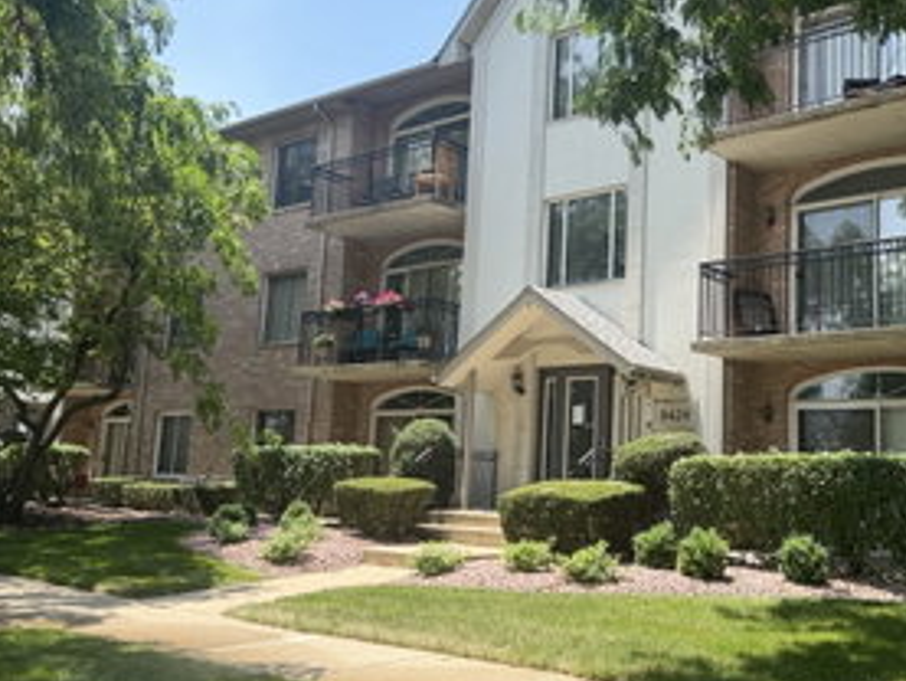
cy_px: 331
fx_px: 969
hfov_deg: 49.4
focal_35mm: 37
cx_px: 590
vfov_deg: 38.7
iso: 100
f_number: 1.78
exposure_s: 1/1812
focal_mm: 6.76
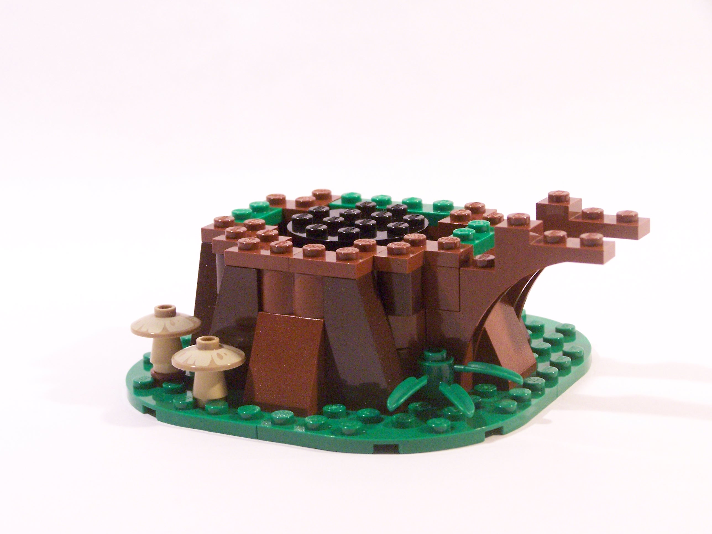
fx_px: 1687
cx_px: 356
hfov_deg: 23.8
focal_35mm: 82
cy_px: 267
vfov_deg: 18.0
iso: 400
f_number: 3.6
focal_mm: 13.7
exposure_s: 1/30
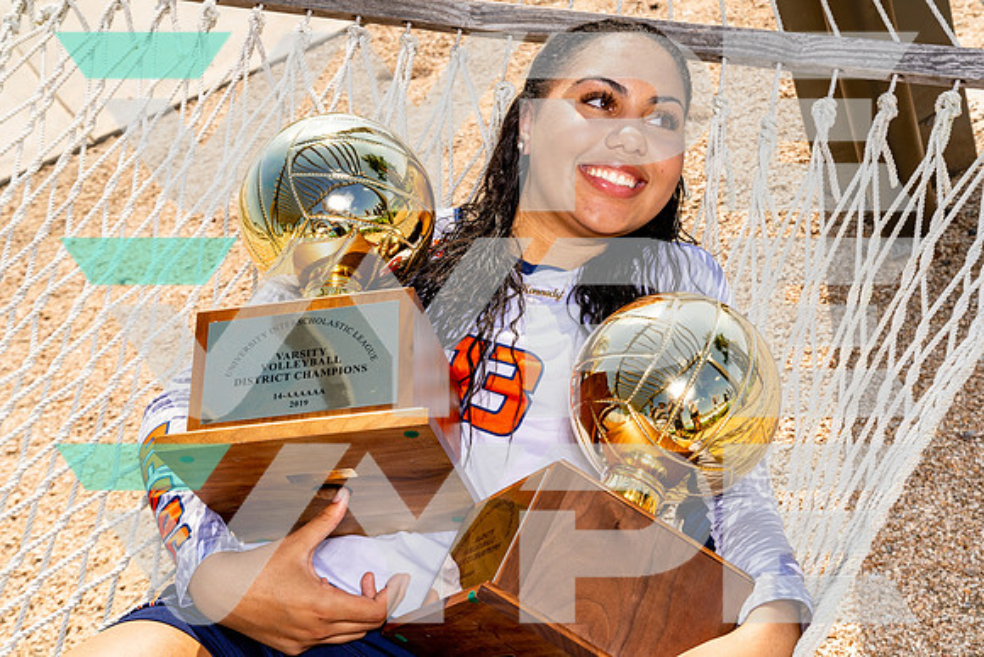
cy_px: 328
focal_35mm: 56
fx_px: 1531
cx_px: 492
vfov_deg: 24.2
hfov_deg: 35.6
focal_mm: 56
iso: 100
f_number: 10
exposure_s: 1/250
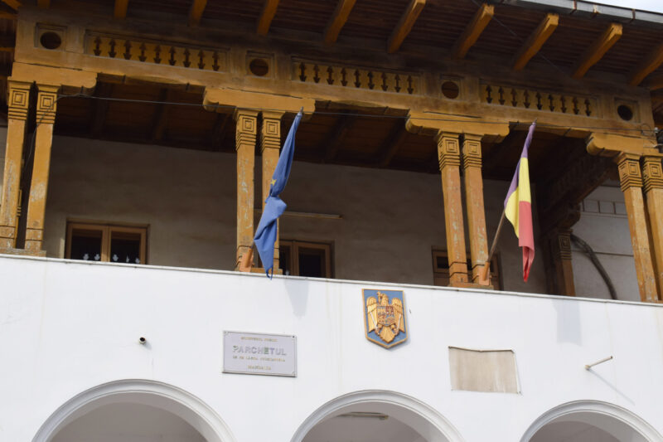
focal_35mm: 60
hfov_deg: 33.4
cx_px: 332
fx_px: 1105
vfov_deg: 22.6
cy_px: 221
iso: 220
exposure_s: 1/250
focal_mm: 40
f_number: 8
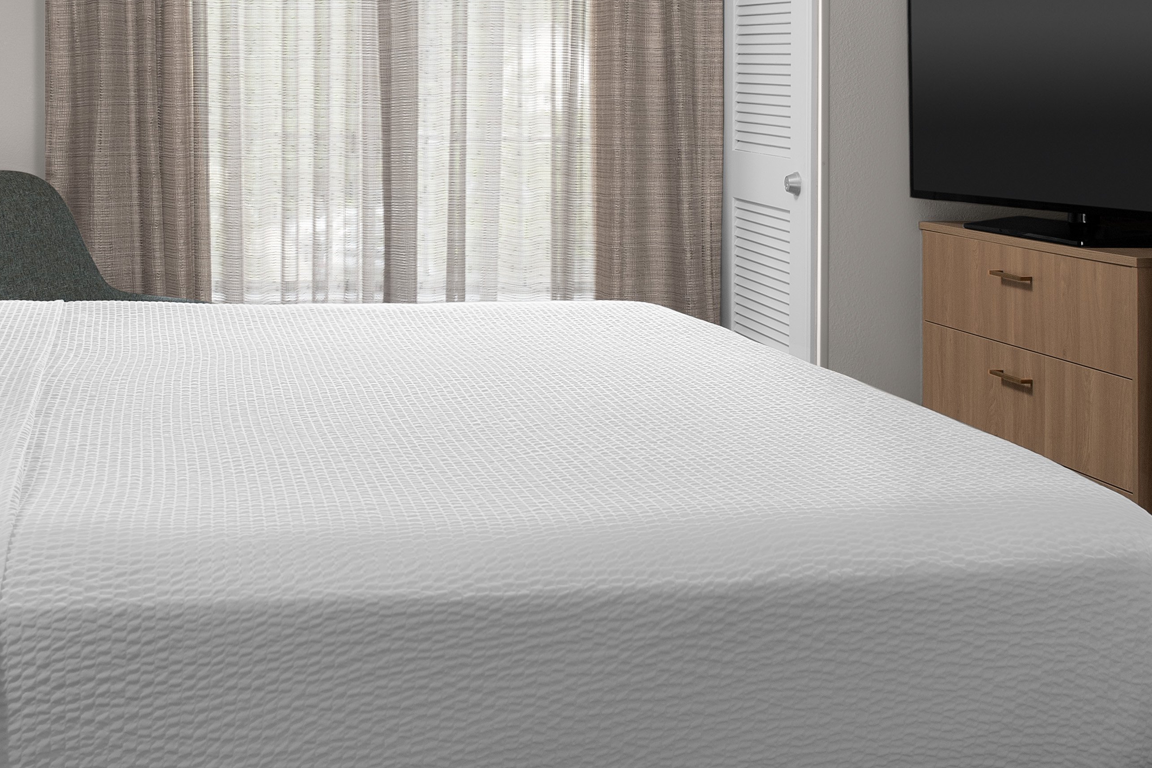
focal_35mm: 56
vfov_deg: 23.9
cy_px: 180
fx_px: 1792
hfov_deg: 35.4
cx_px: 408
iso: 400
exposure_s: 1/60
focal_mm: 26
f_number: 11
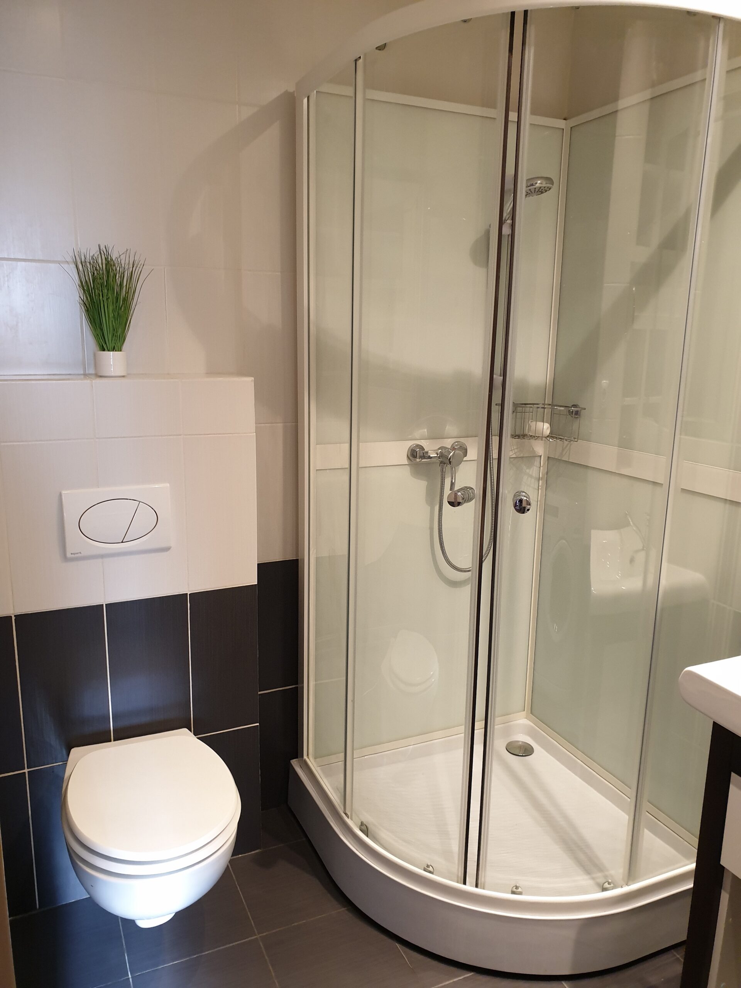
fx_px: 742
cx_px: 370
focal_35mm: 26
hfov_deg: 53.1
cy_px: 494
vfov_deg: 67.3
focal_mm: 4.3
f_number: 2.4
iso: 320
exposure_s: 1/50
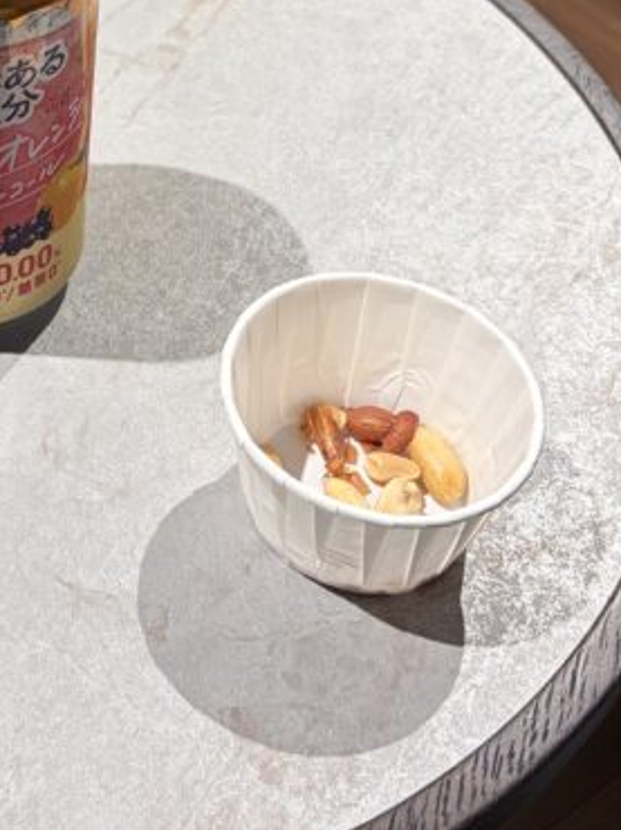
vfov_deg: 25.9
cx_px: -112
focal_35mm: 72
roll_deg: +2.2
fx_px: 1724
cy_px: 29
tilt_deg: -39.8
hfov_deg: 19.3
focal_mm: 5.96
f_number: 1.6
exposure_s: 1/50
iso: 80
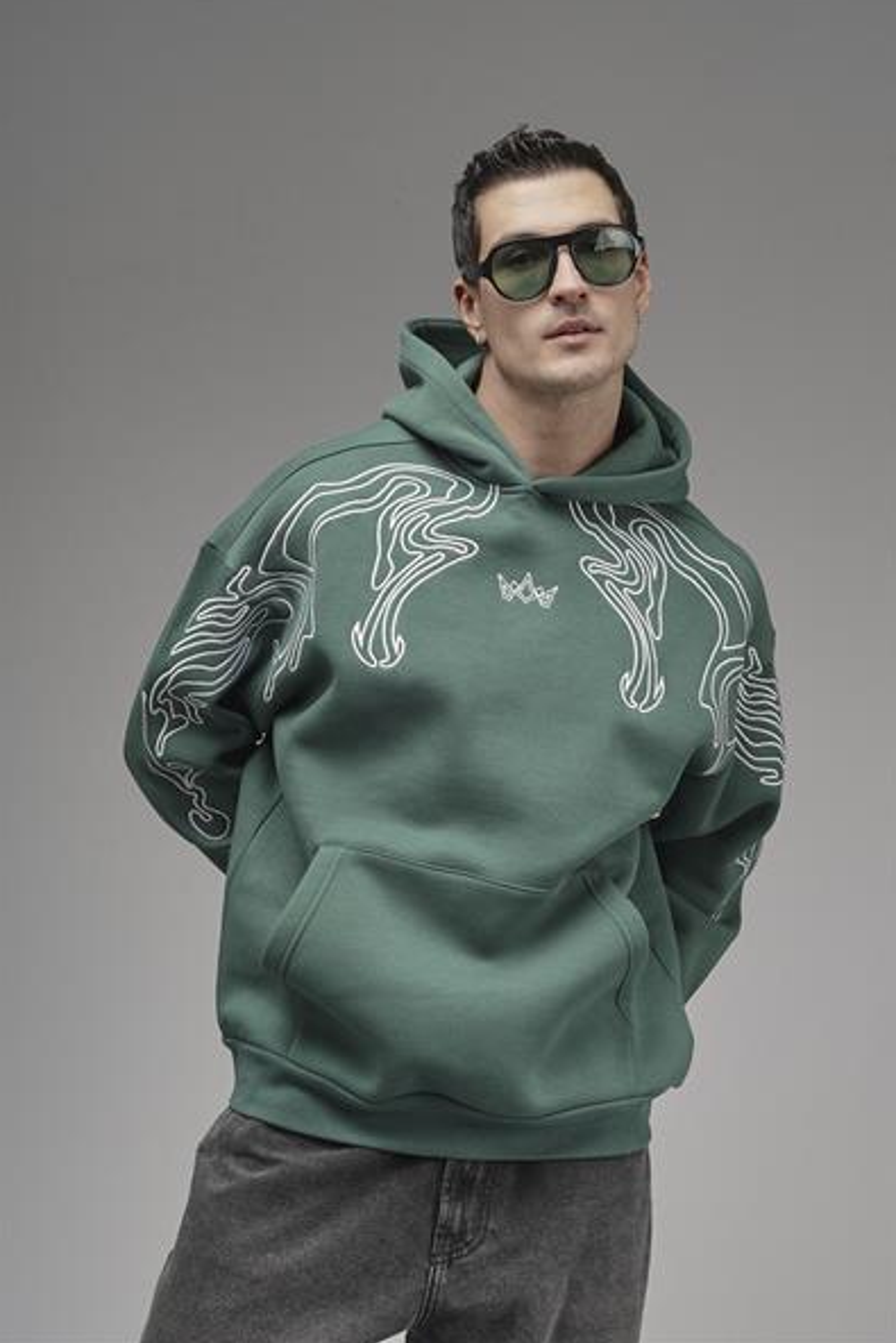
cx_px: 449
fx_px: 2835
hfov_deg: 18.0
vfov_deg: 26.6
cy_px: 667
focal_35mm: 76
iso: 64
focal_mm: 50
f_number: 7.1
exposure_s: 1/125
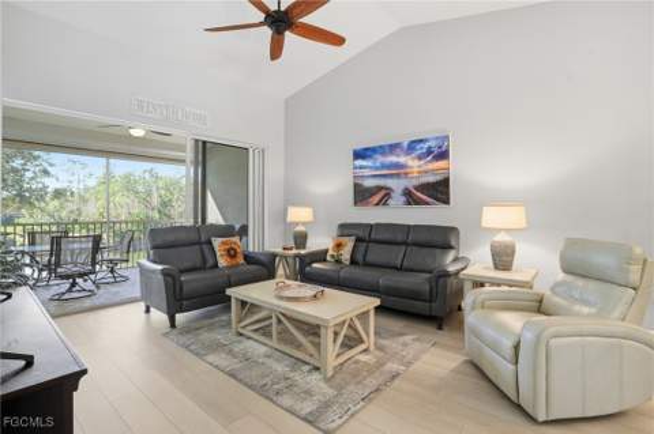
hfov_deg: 96.8
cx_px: 327
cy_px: 217
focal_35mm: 16
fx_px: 290
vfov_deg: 73.6
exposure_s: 1/40
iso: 400
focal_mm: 16
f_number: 9
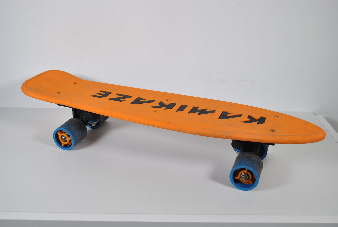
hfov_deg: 49.5
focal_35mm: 39
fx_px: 367
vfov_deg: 34.4
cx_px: 169
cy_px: 114
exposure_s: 1/125
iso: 200
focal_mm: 26
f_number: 5.6
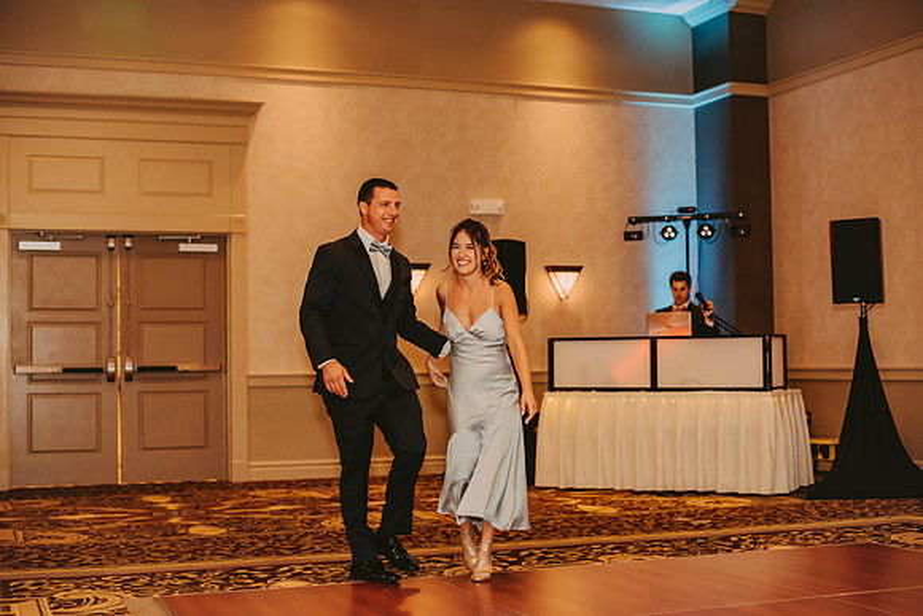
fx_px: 1282
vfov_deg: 27.0
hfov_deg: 39.6
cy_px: 308
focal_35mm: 50
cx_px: 462
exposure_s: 1/125
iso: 800
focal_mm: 50
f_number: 2.5
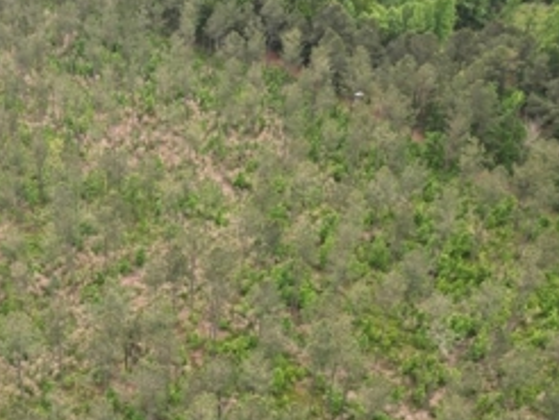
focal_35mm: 52
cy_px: 272
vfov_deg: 27.9
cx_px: 108
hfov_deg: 35.5
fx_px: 841
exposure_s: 1/500
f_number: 1.7
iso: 100
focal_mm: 6.72
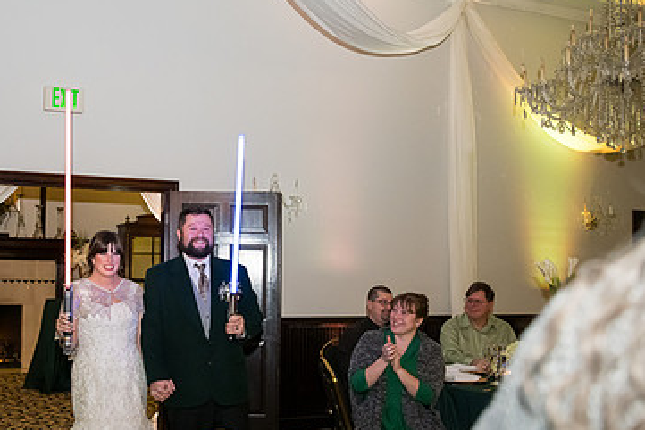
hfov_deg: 42.8
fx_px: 807
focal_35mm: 45
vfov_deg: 29.9
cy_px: 236
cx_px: 200
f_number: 3.2
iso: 3200
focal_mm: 28
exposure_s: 1/320
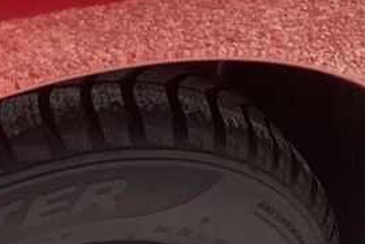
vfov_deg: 14.1
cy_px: 392
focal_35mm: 89
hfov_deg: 21.4
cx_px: -58
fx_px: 903
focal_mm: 3
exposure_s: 1/454
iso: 25
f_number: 1.8
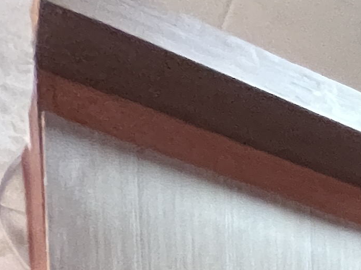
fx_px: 792
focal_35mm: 76
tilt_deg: -3.5
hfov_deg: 12.7
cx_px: 1002
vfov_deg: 12.5
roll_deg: -0.7
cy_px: 733
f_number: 1.8
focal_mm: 1.57
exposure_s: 1/60
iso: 400
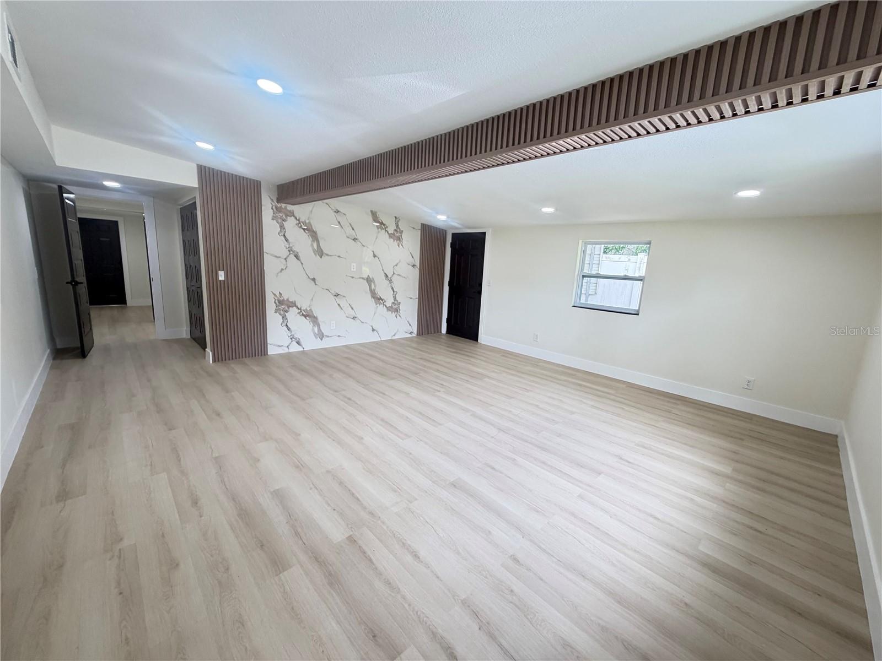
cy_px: 330
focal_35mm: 14
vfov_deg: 85.7
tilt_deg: -11.4
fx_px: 357
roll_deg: -3.0
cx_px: 441
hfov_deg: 102.1
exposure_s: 1/60
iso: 200
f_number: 2.2
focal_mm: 2.22
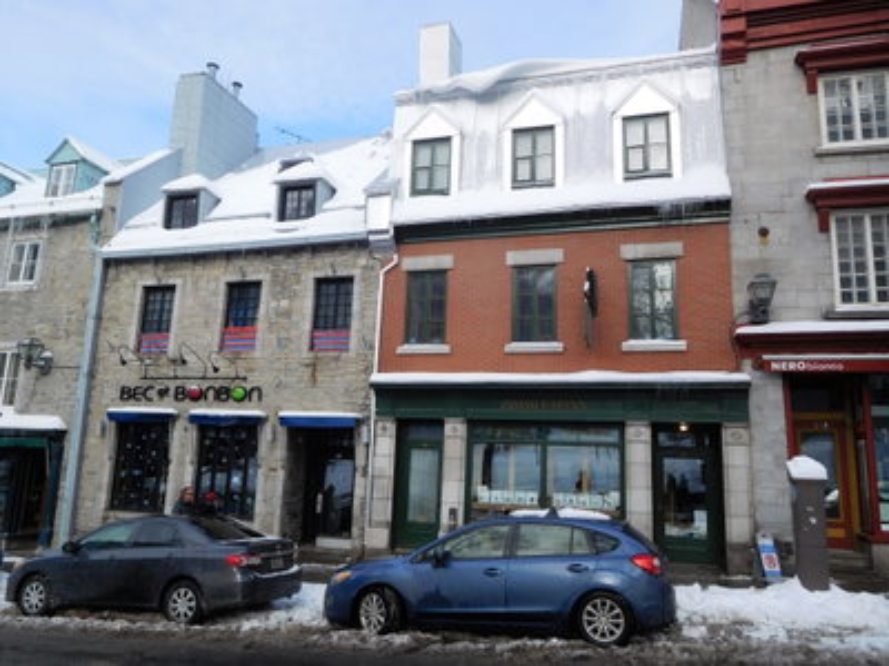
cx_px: 444
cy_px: 333
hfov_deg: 69.4
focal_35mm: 25
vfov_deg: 54.9
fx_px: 642
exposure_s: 1/800
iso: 125
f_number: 3.4
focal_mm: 4.5
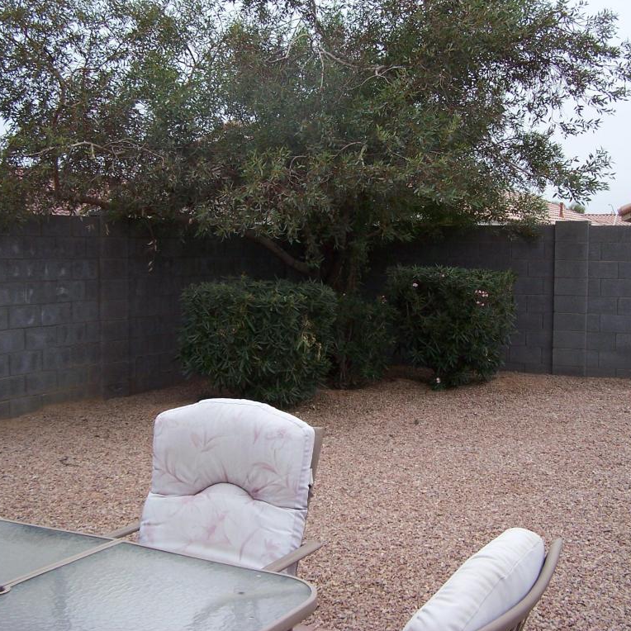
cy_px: 316
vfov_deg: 37.6
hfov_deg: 37.5
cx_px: 334
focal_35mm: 45
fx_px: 928
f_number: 2.8
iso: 80
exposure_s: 1/500
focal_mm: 6.3
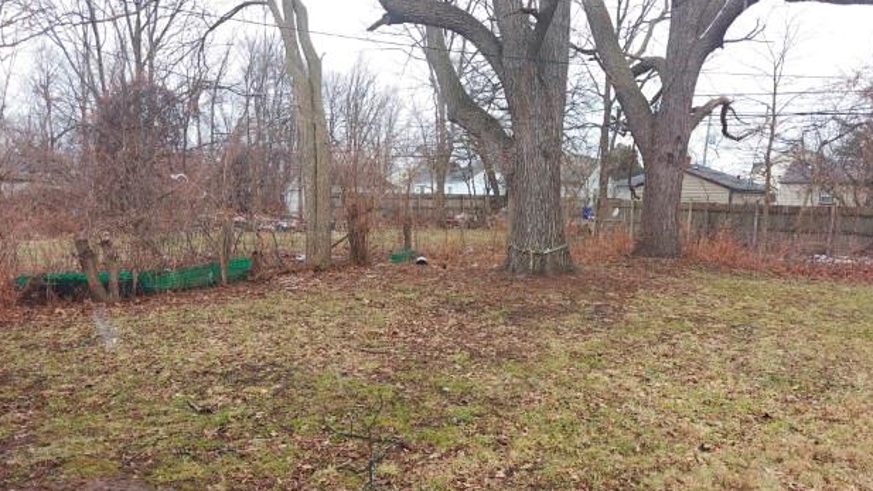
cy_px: 277
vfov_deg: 44.3
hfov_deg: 71.9
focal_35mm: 26
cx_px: 449
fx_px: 602
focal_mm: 6.06
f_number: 1.6
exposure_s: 1/100
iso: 50
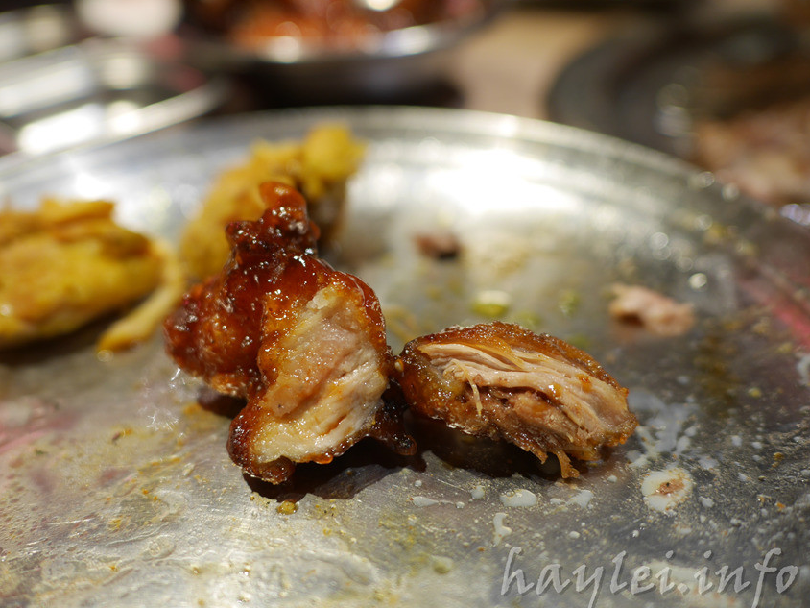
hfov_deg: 56.8
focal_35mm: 32
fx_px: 749
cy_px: 317
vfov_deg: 44.1
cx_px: 393
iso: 200
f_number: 2
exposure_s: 1/125
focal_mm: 15
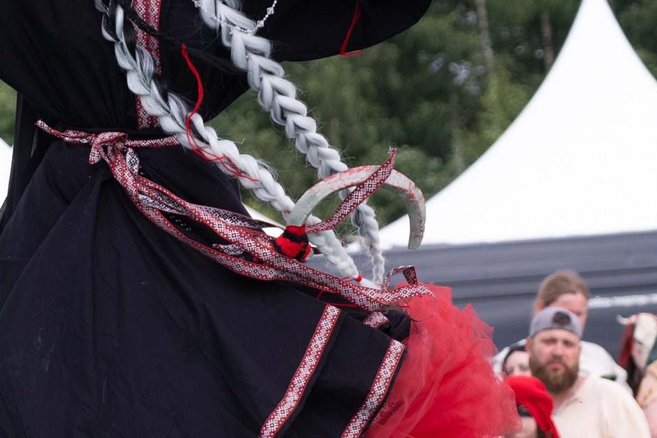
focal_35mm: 227
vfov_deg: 6.1
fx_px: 4142
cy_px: 166
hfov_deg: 9.1
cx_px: 173
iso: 320
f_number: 3.2
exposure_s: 1/1600
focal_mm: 55
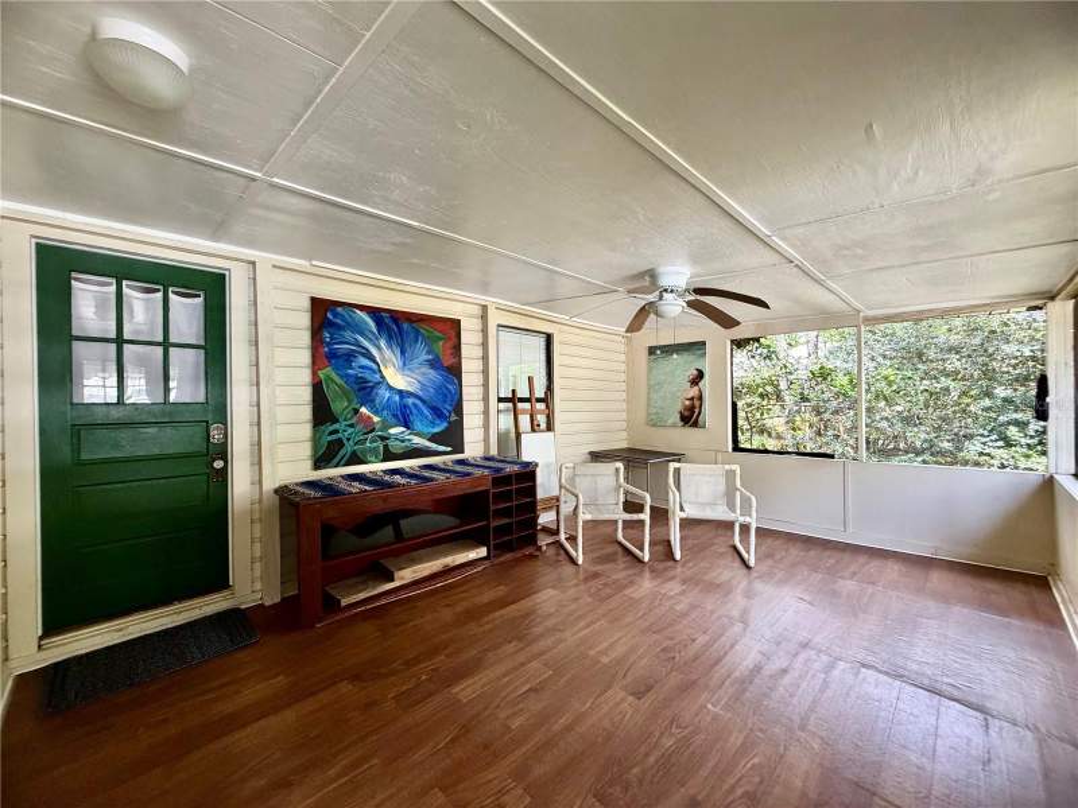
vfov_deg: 85.7
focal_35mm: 14
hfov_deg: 102.1
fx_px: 436
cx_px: 539
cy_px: 404
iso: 320
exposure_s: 1/89
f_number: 2.2
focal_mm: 2.22
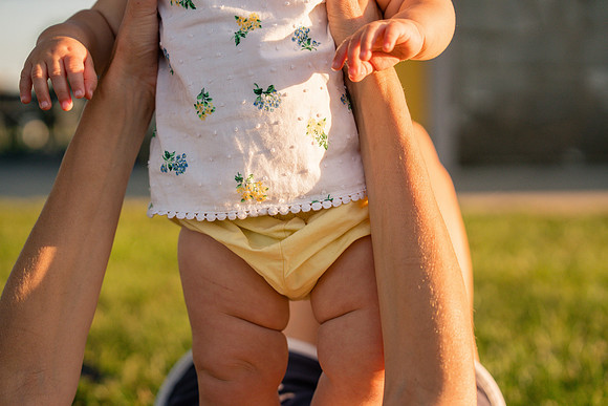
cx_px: 304
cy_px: 203
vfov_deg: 19.5
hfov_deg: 28.8
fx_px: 1182
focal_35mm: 70
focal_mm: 70
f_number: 3.2
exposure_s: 1/3200
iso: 400
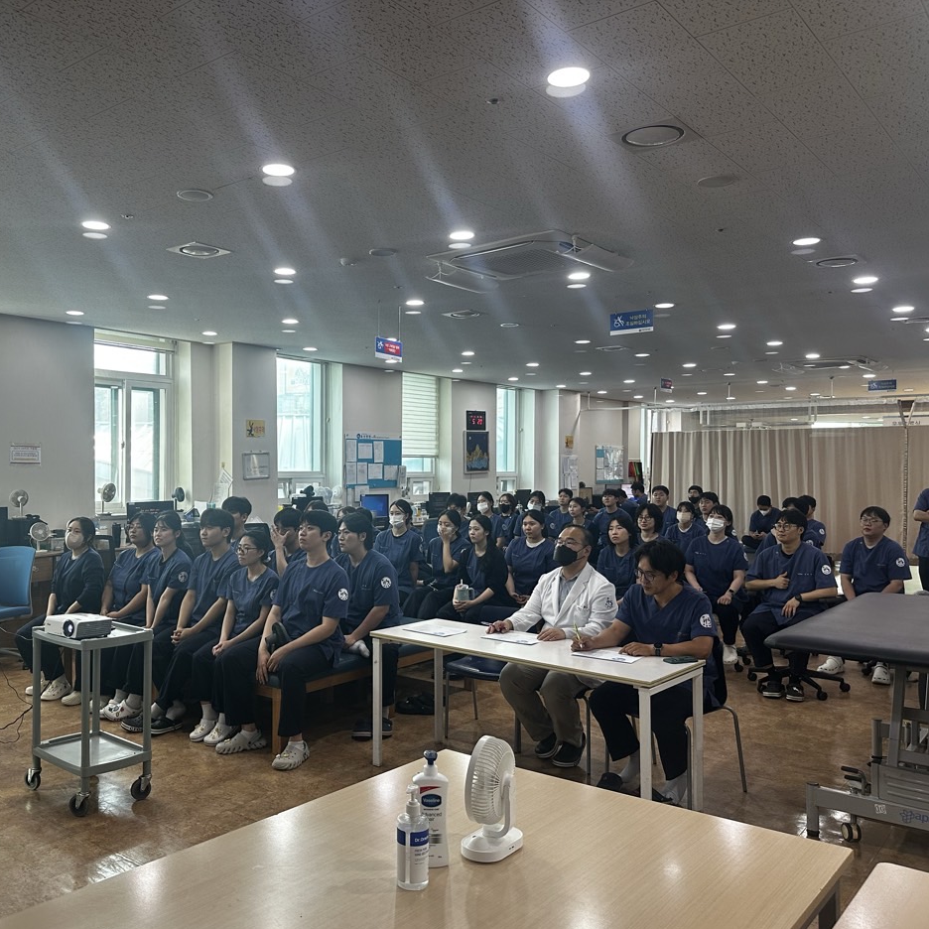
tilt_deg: +1.8
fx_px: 881
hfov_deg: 55.2
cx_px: 374
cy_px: 473
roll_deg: -0.5
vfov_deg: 55.6
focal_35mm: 29
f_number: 1.78
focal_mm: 6.86
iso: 160
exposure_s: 1/120
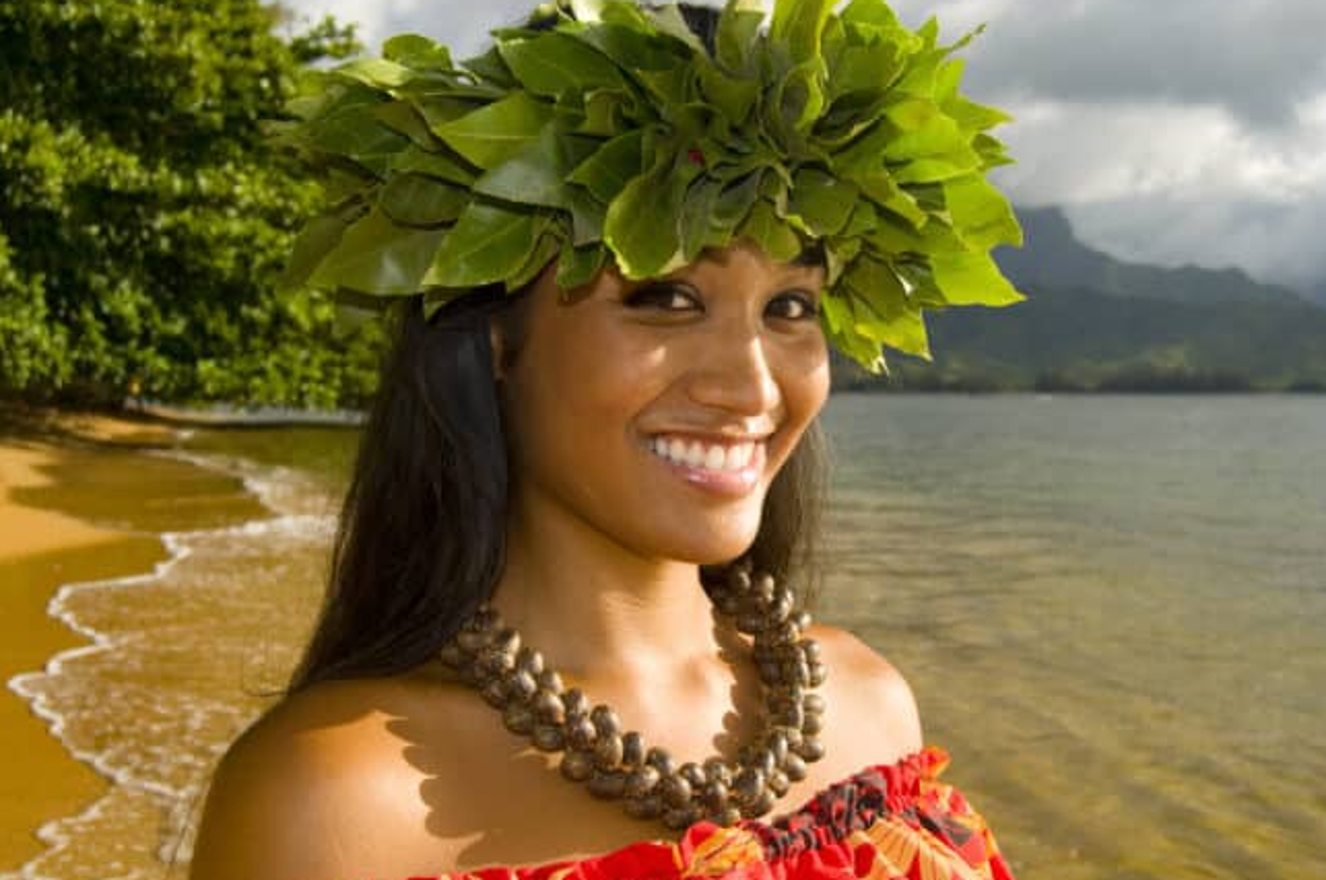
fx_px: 1582
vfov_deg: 31.1
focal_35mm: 43
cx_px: 755
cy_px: 431
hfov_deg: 45.4
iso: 200
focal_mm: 24
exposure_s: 1/320
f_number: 7.1
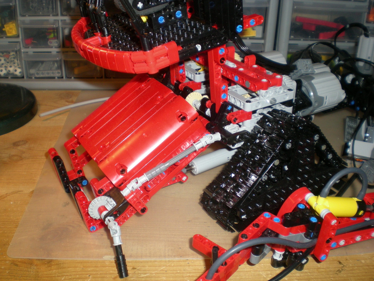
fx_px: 411
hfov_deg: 49.0
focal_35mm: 38
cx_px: 187
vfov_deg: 37.7
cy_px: 140
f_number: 3.1
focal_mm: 6.3
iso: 100
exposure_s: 1/60
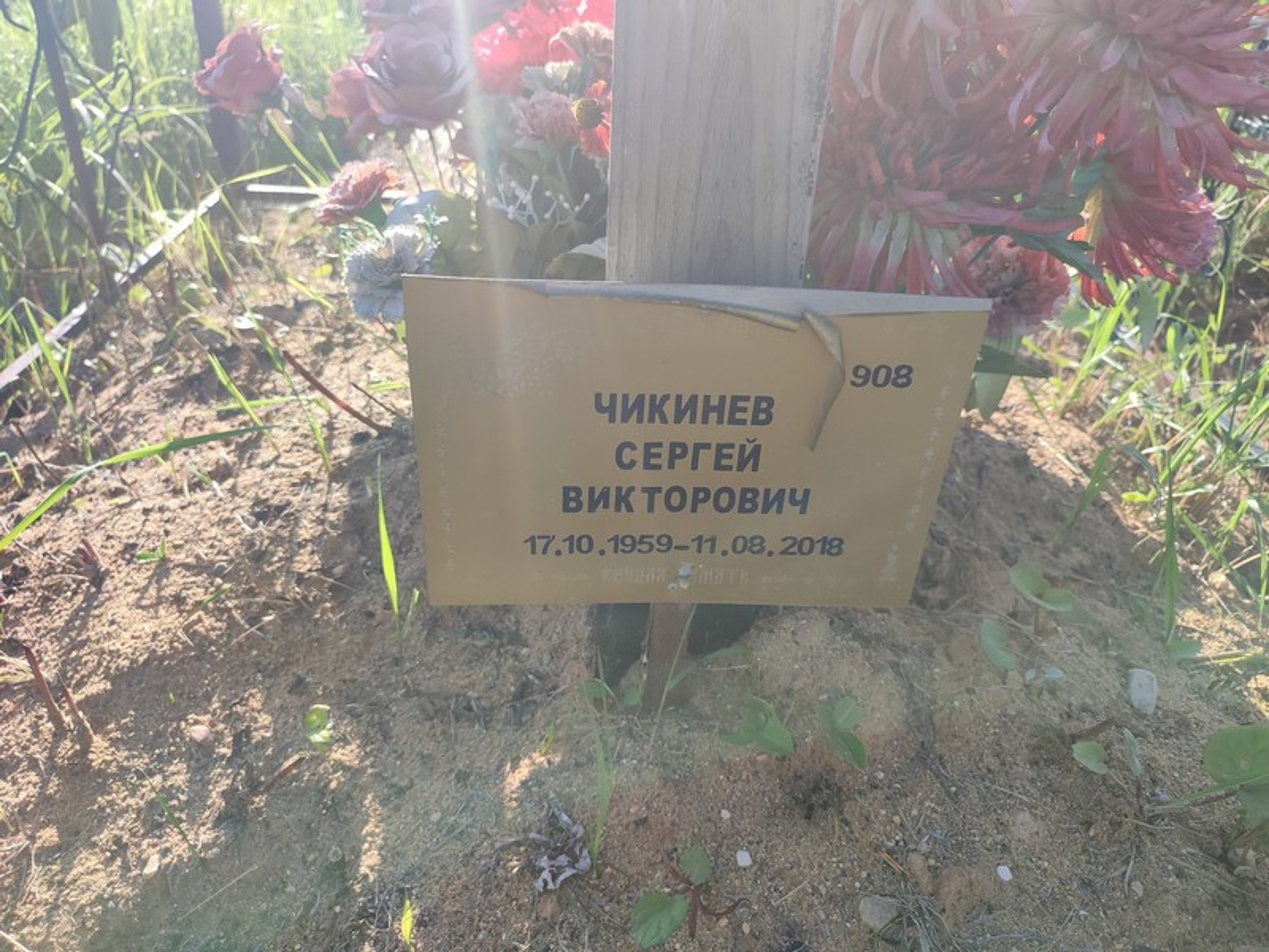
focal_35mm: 25
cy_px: 476
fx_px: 916
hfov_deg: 69.4
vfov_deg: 54.9
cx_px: 634
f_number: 1.9
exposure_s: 1/215
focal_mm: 6.04
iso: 50
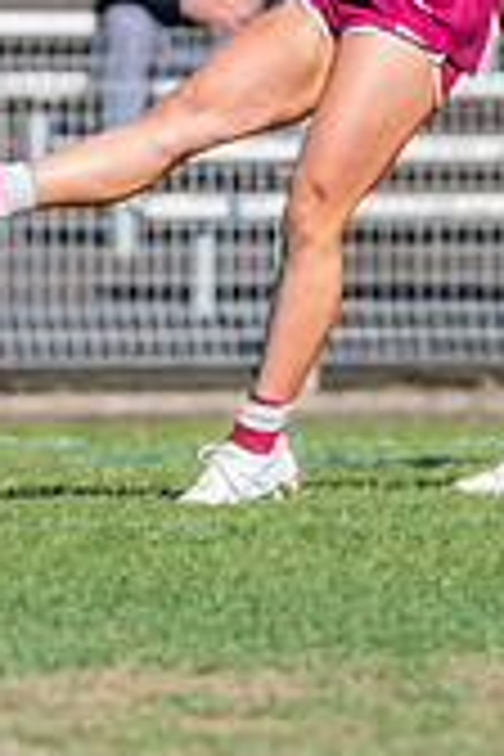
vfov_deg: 1.0
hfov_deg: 0.7
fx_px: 44370
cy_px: 56
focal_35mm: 2113
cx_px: 261
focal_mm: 450
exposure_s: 1/1600
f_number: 9
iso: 800
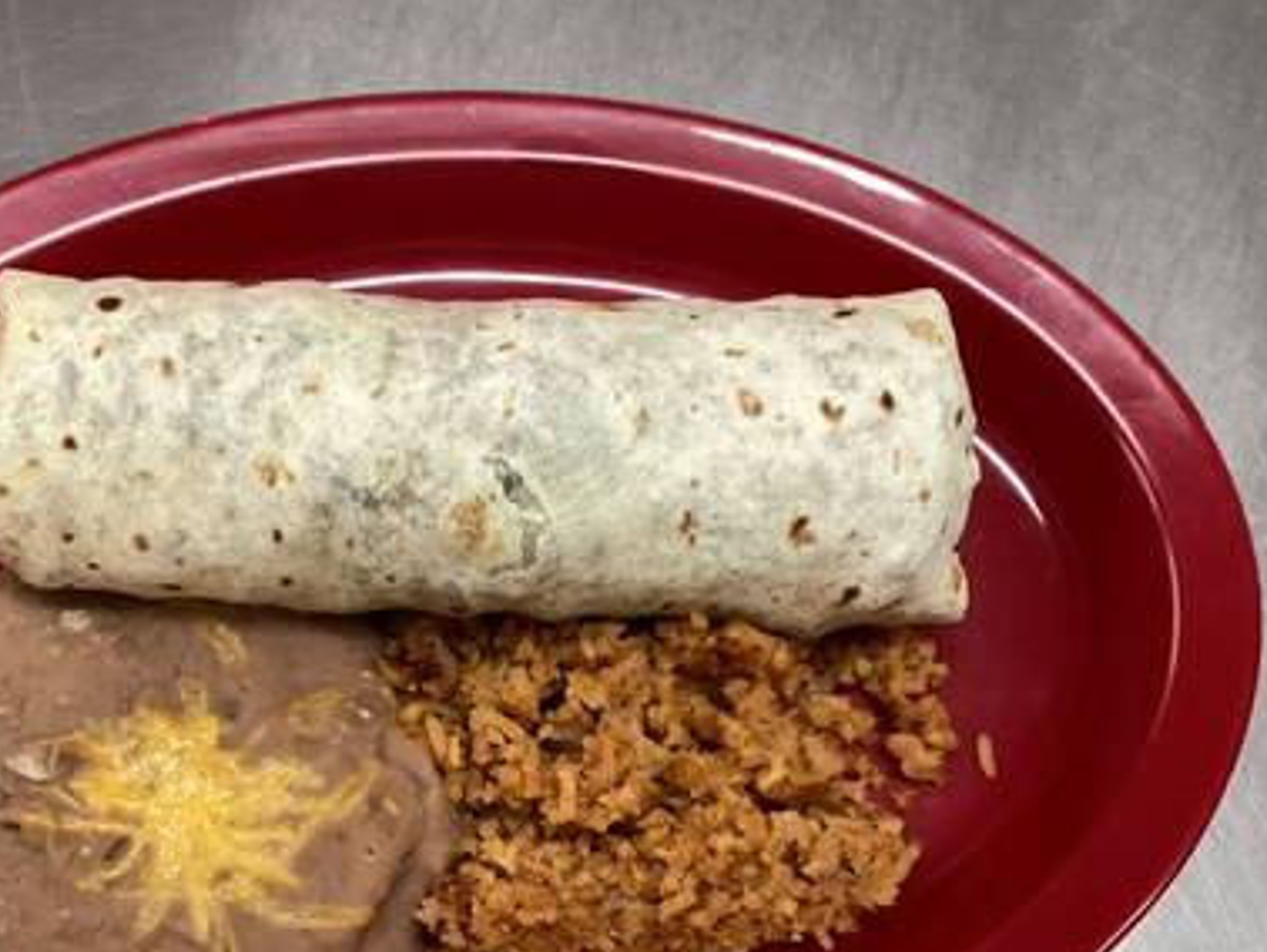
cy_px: 704
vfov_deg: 29.9
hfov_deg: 39.3
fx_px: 1758
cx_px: 466
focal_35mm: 48
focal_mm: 3.3
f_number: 2.4
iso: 64
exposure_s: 1/60
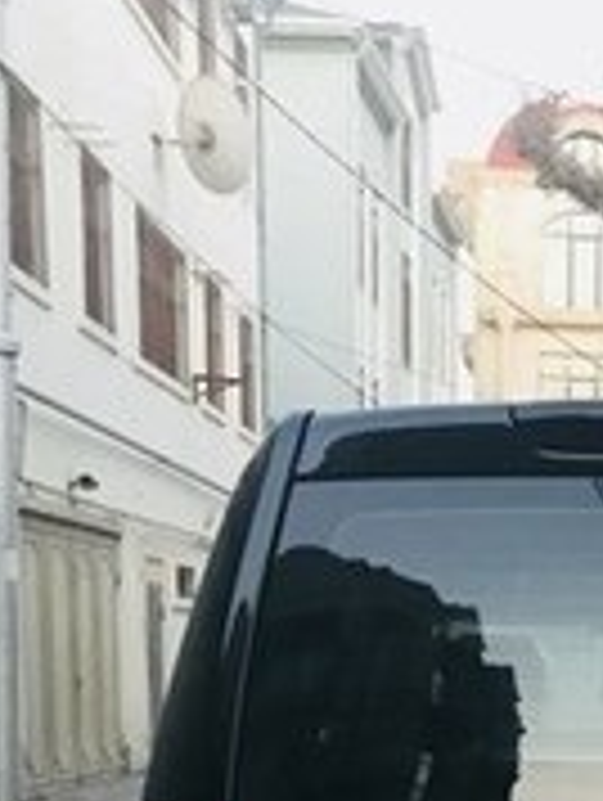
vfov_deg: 22.8
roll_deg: -1.5
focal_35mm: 78
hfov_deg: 18.3
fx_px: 1807
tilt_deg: -9.0
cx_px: 657
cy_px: 981
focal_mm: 3.99
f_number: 1.8
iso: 80
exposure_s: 1/17
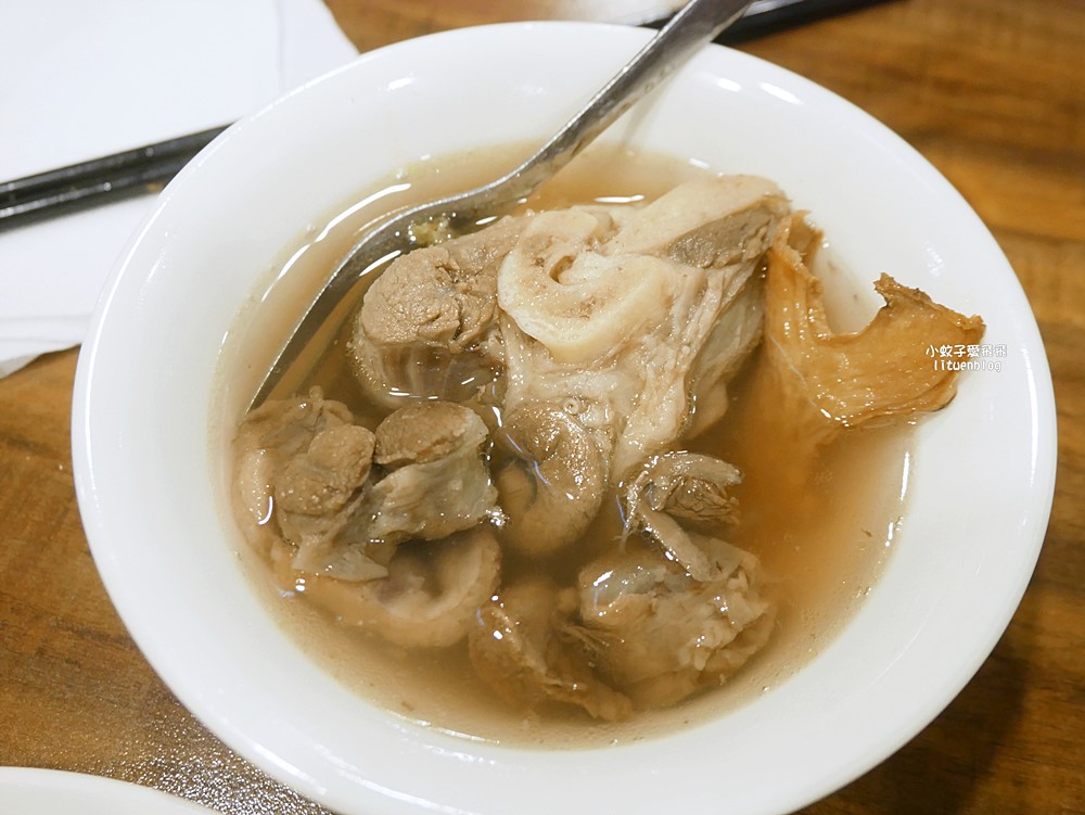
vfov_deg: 41.8
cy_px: 408
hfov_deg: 53.9
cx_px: 542
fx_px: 1066
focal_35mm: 34
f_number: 4.2
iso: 1000
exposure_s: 1/60
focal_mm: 17
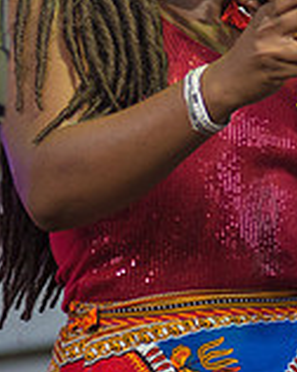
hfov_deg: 3.9
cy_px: 8
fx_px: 4404
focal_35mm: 400
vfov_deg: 4.8
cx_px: 224
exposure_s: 1/500
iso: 640
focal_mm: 86
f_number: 3.2
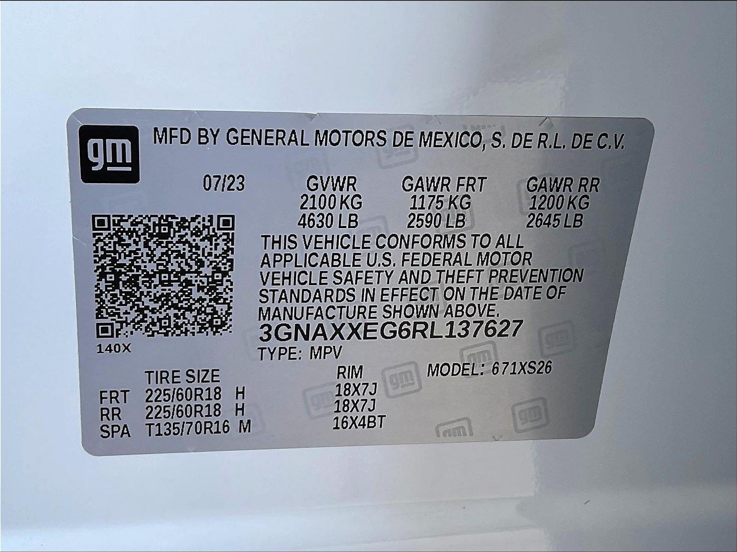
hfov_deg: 61.7
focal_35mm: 29
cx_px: 368
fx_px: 617
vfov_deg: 48.2
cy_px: 276
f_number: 1.8
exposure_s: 1/122
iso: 25
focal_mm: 3
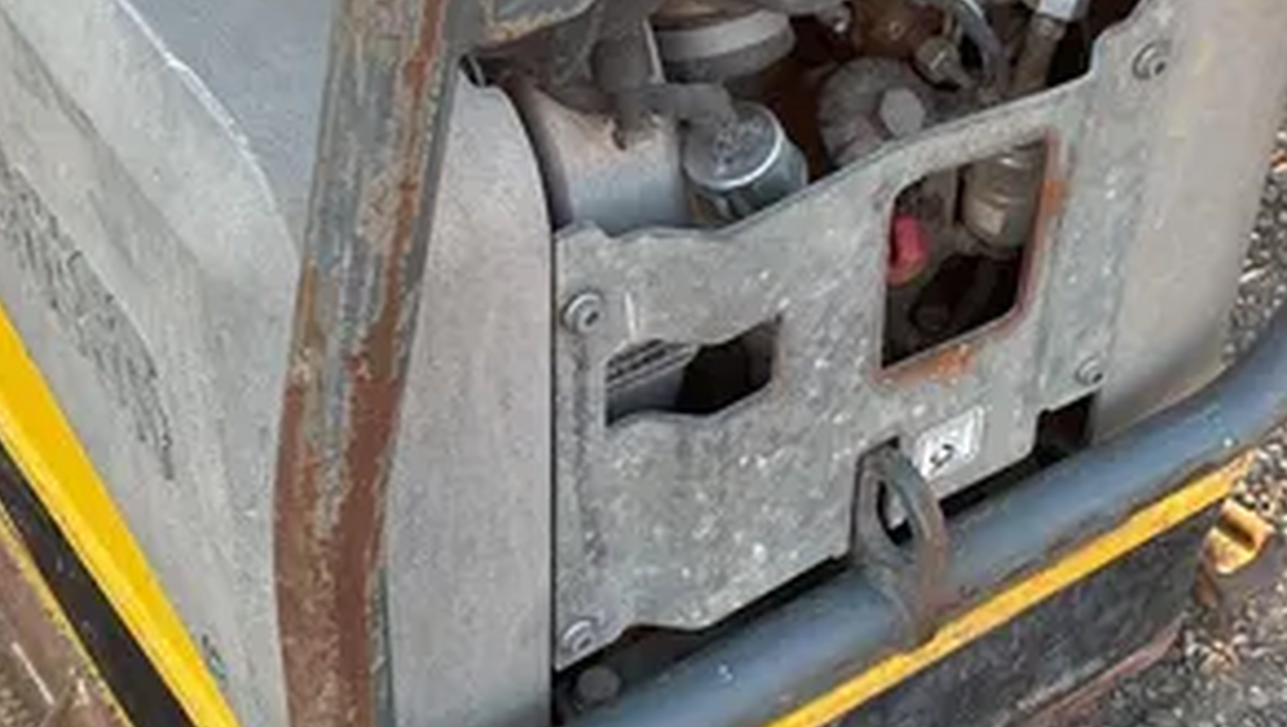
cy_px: 209
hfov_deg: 29.6
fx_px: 2426
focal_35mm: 71
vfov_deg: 17.0
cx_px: 811
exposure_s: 1/170
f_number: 1.6
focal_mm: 5.96
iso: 64
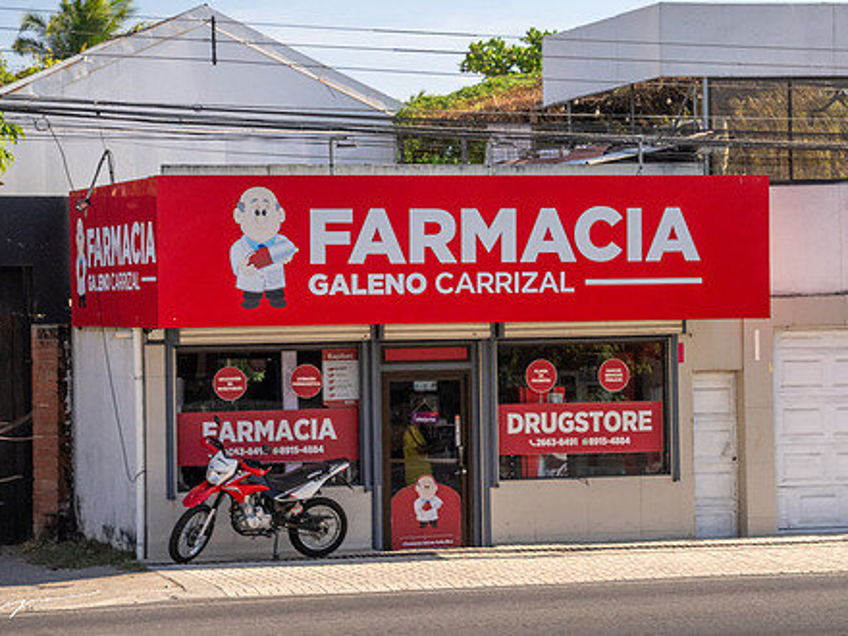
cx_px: 502
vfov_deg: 11.4
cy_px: 290
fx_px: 3185
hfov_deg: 15.2
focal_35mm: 130
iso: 1000
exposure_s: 1/500
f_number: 8
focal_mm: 70
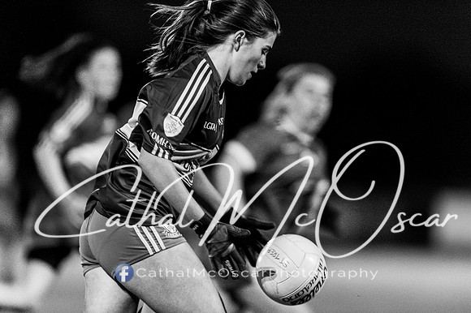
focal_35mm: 400
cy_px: 156
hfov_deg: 5.2
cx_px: 236
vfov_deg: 3.4
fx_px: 5230
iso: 5000
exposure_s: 1/500
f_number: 2.8
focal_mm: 400
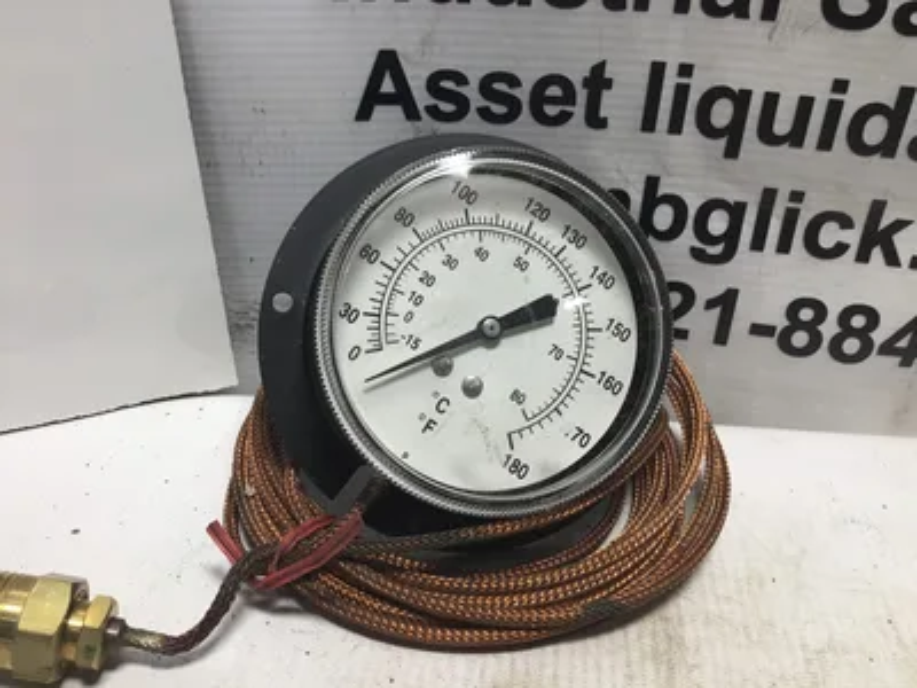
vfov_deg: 45.4
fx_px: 821
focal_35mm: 31
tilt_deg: -31.2
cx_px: 458
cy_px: 344
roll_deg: -4.1
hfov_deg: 58.4
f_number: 2.4
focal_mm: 3.3
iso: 25
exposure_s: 1/120
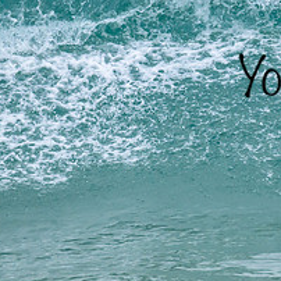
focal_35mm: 1528
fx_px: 14033
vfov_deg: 1.1
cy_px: 63
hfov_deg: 1.1
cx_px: 383
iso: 2200
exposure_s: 1/2000
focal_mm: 610
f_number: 11
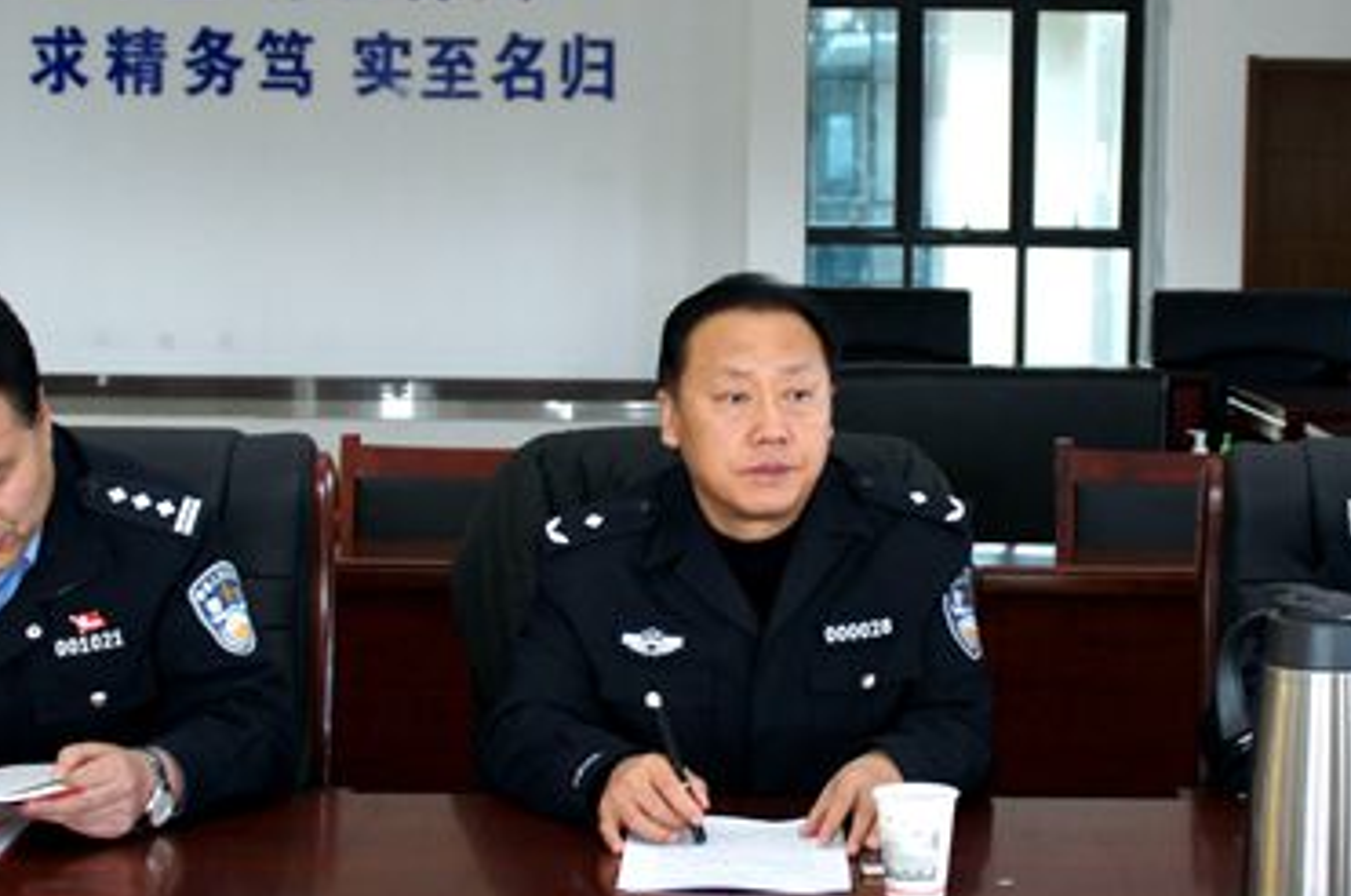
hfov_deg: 29.7
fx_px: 2547
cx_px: 772
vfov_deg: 19.9
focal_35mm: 68
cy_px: 315
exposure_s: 1/50
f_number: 4
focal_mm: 28
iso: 500
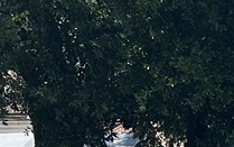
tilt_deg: -4.7
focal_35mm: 211
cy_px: 268
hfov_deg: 9.8
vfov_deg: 6.1
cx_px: 273
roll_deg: -0.1
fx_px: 1347
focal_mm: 5.7
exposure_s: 1/2571
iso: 50
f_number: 1.5
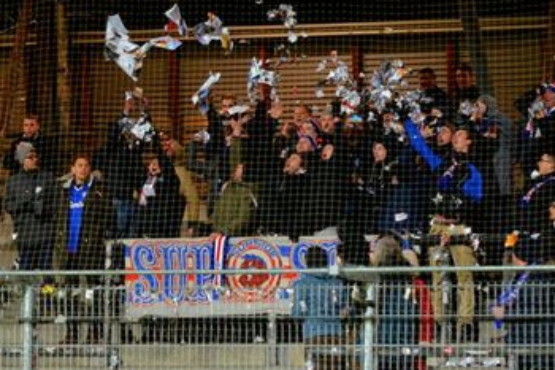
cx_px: 306
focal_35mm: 171
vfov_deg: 8.0
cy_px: 237
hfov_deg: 12.0
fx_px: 2635
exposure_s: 1/320
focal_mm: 70
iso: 1600
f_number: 2.8
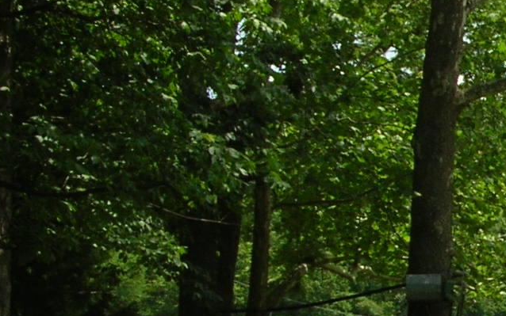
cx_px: 812
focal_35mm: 133
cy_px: 231
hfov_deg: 14.4
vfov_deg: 9.8
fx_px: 1834
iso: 50
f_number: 5.6
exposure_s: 1/263
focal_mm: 5.8
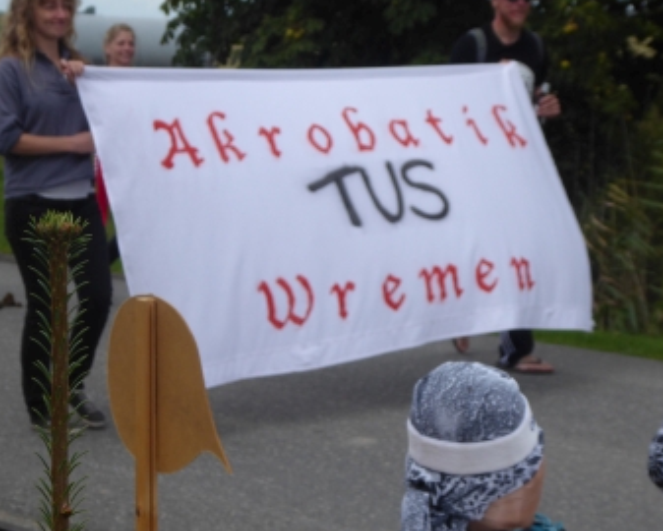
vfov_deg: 12.5
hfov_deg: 15.5
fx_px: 2435
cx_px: 315
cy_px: 289
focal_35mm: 124
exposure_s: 1/400
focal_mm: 17.5
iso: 80
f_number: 5
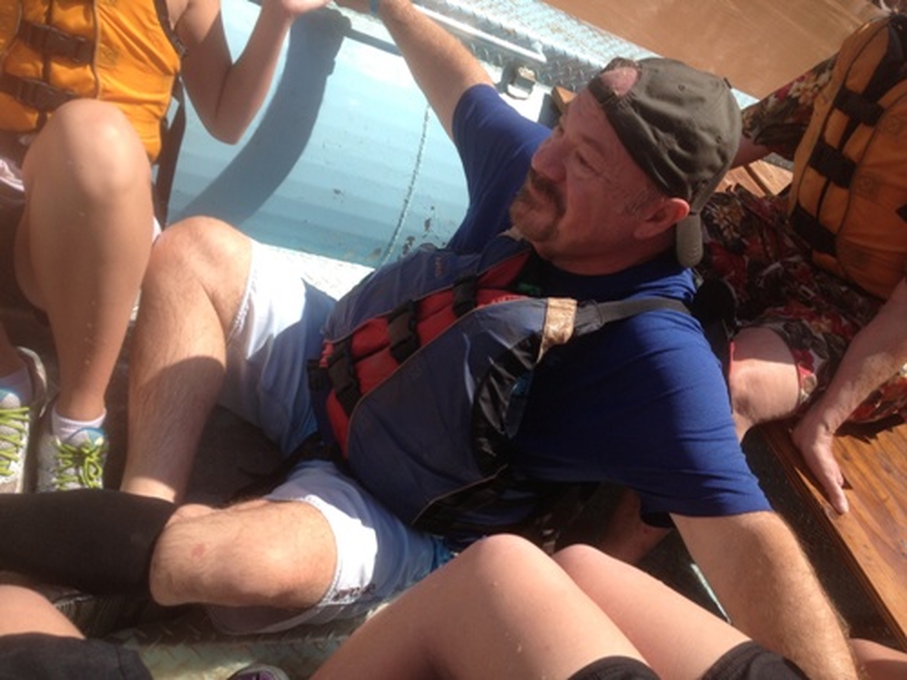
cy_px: 340
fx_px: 917
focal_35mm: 35
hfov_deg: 52.6
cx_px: 454
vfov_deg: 40.7
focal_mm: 4.28
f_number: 2.4
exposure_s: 1/1416
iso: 50
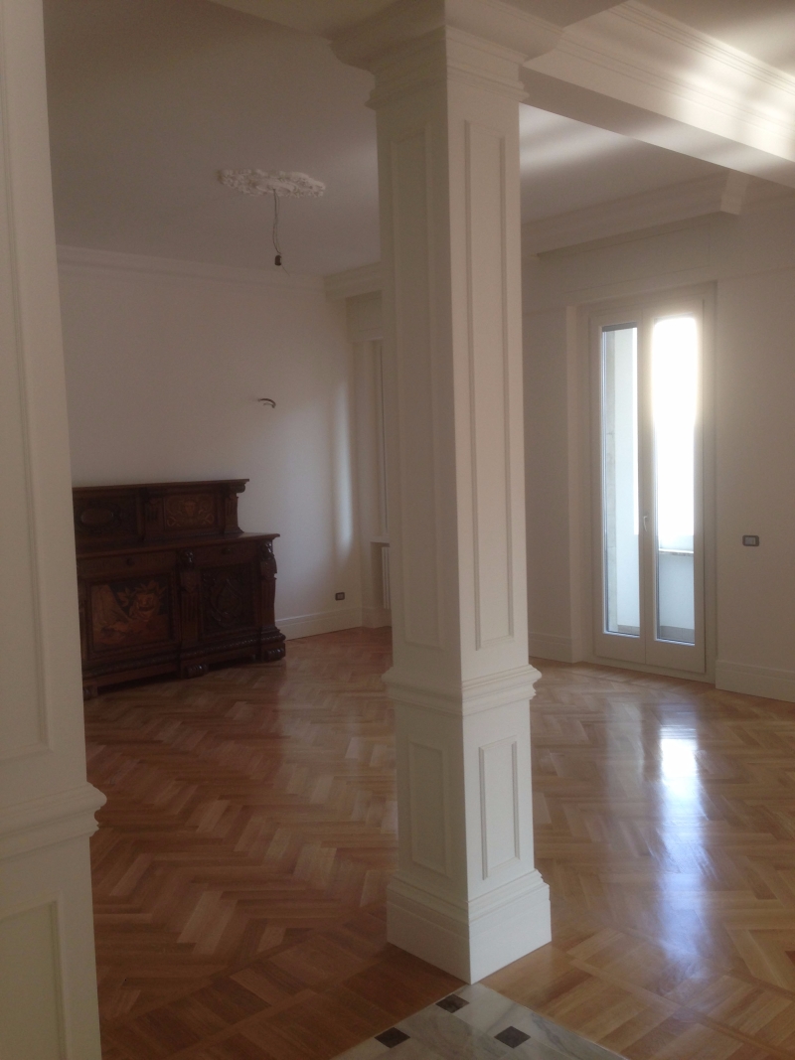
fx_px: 1011
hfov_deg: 42.9
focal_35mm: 33
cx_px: 398
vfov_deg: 55.4
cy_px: 530
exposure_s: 1/60
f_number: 2.4
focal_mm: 4.12
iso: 50
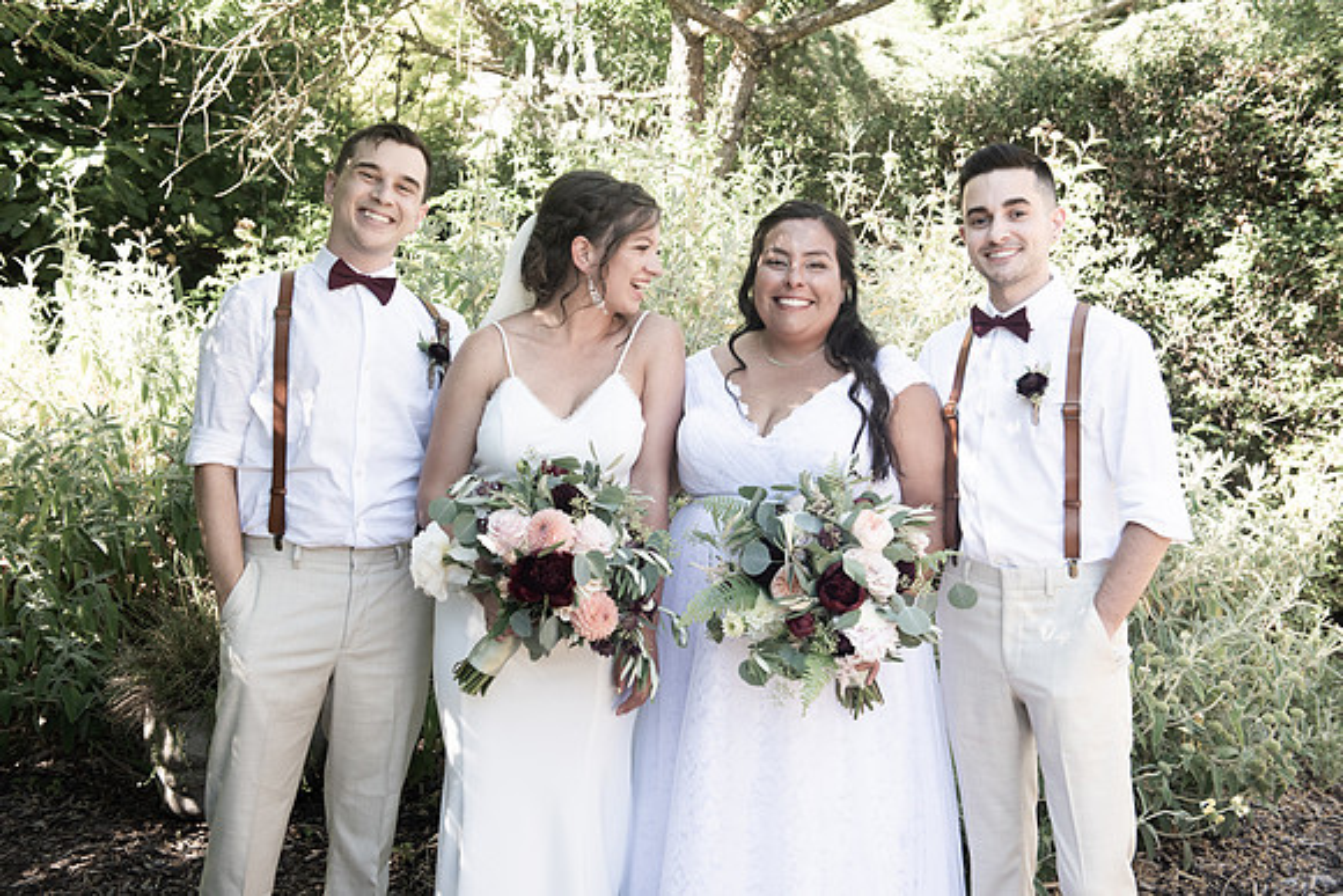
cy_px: 448
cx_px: 672
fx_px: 1567
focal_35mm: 42
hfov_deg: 46.4
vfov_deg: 31.9
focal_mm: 42
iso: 640
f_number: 4.5
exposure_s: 1/320
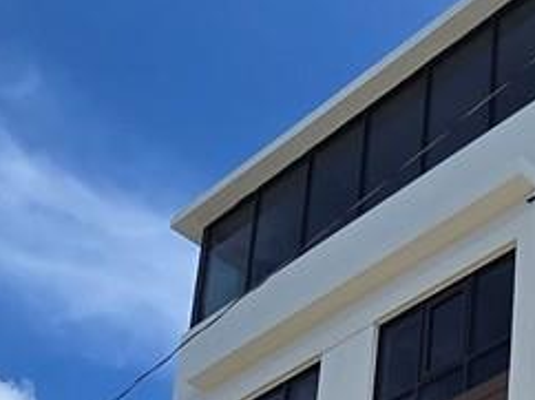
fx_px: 1328
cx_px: 559
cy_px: 789
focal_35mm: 86
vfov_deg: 14.4
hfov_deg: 21.8
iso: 50
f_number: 2.2
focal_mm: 2.2
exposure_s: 1/2969
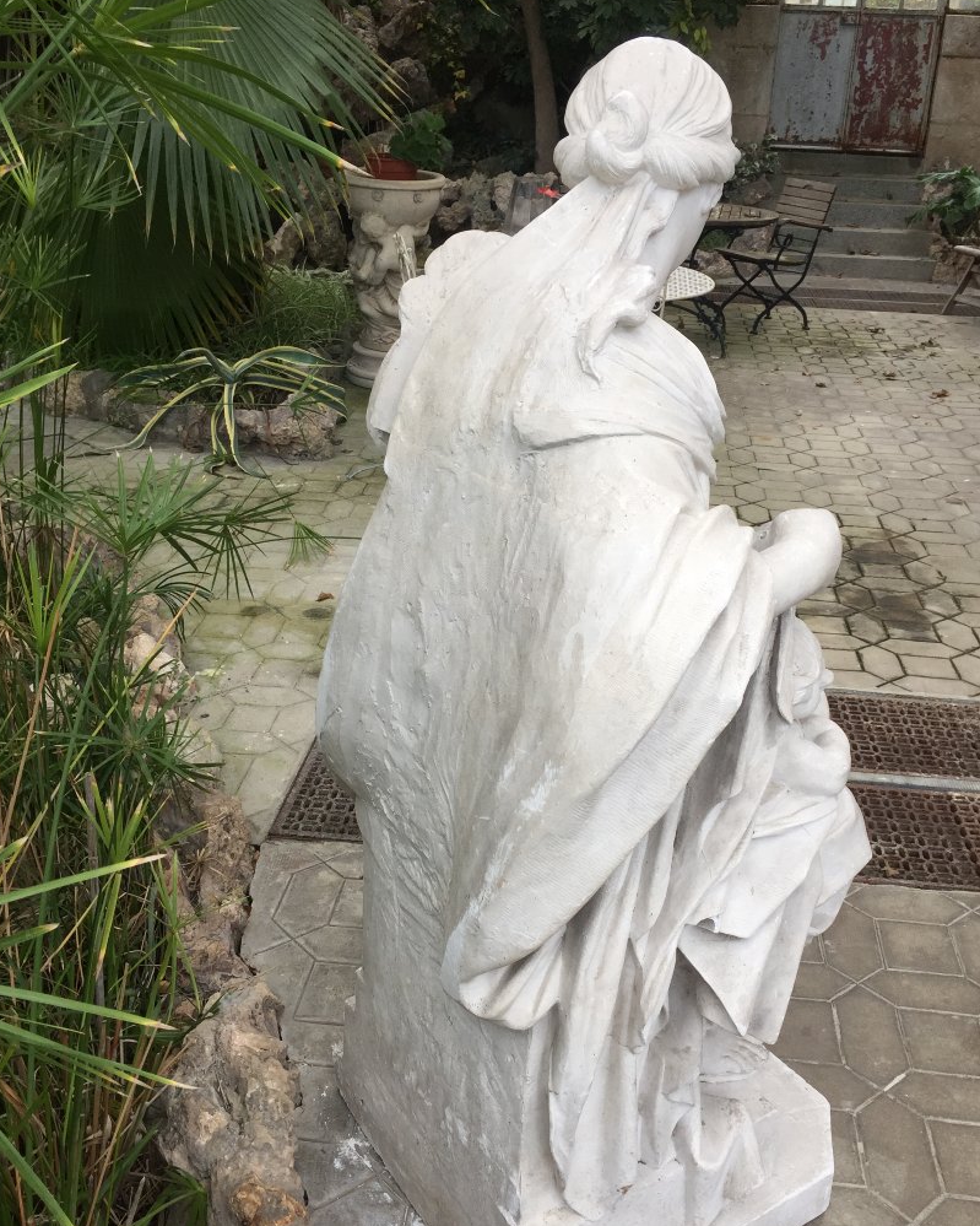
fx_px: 1233
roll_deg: -2.8
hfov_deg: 43.3
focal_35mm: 34
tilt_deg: -24.1
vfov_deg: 52.7
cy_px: 681
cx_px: 532
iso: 40
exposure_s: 1/100
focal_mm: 4.15
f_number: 2.2
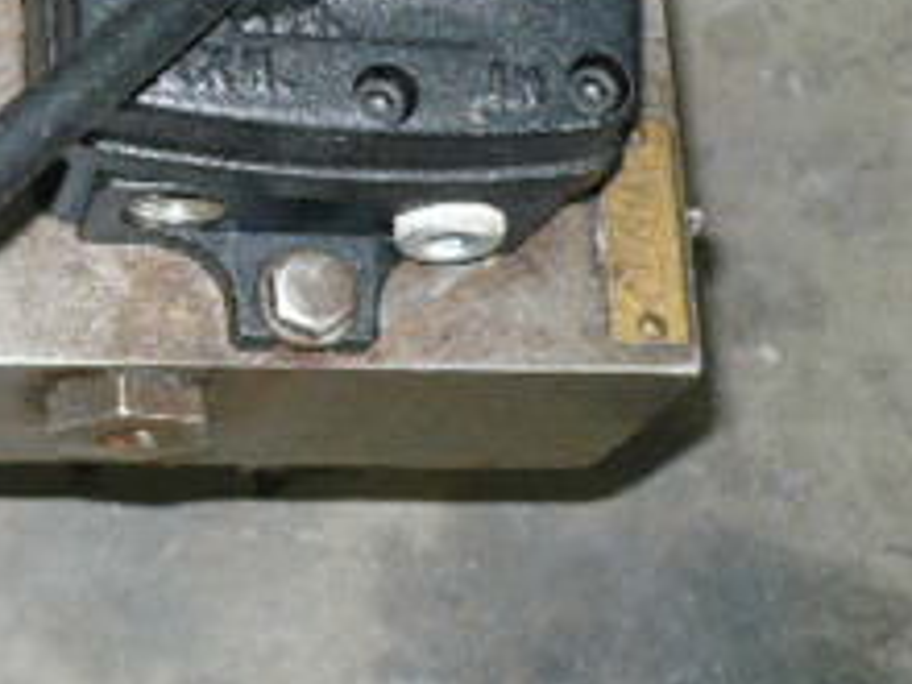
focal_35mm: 102
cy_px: 203
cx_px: -174
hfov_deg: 18.3
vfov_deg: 14.5
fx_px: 2687
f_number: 2.8
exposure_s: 1/30
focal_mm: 5.8
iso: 100
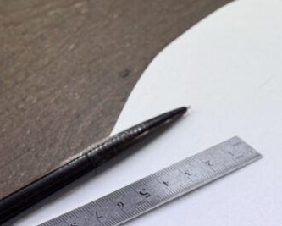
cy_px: 262
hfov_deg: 13.3
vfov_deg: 10.6
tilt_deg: -44.0
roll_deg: -1.4
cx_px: 225
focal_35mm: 144
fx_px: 1203
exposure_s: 1/153
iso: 50
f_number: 1.78
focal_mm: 6.76
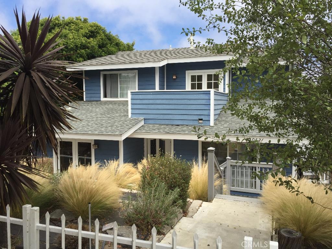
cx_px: 166
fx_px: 278
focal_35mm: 29
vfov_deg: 48.2
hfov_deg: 61.7
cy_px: 124
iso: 32
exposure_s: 1/1464
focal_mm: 4.15
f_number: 2.2
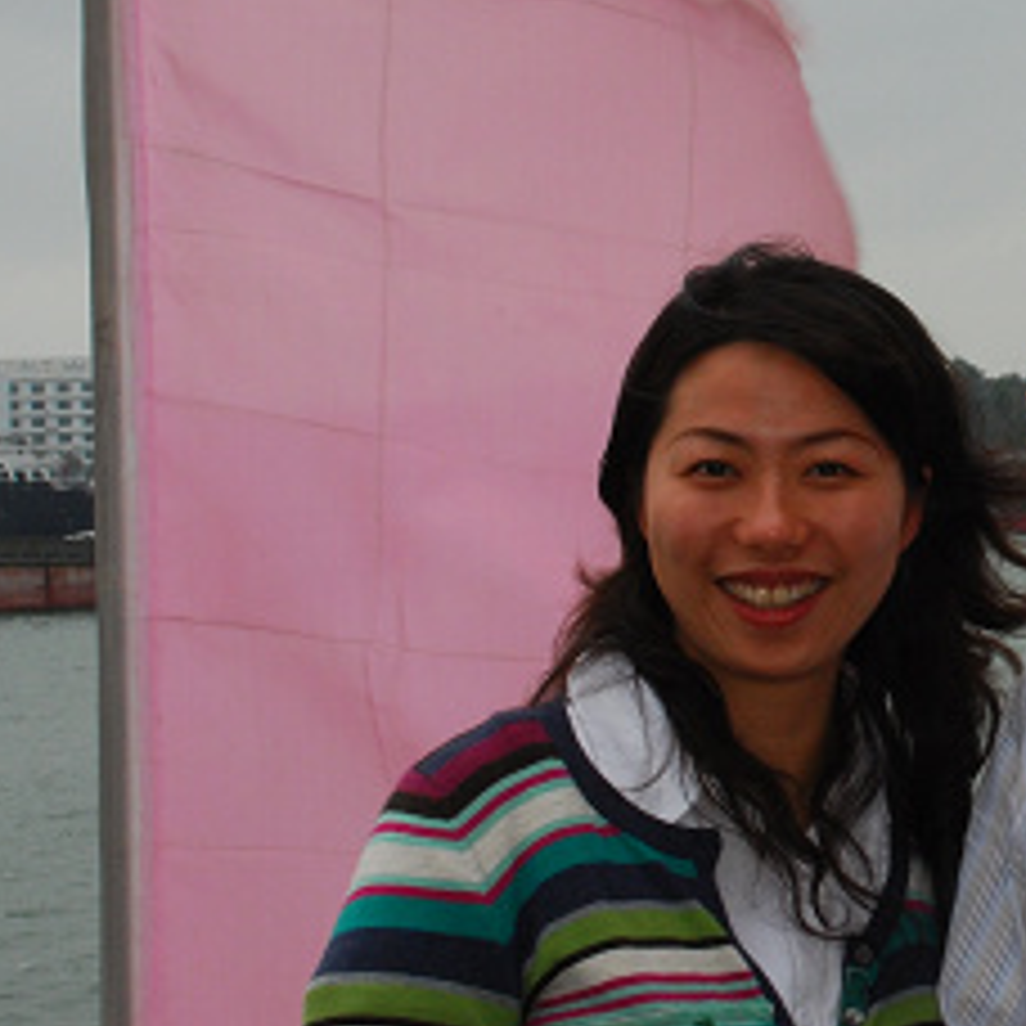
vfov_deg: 14.3
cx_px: 1112
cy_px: 430
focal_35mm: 122
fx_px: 4091
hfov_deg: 14.0
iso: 320
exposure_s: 1/90
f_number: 19
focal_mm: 32
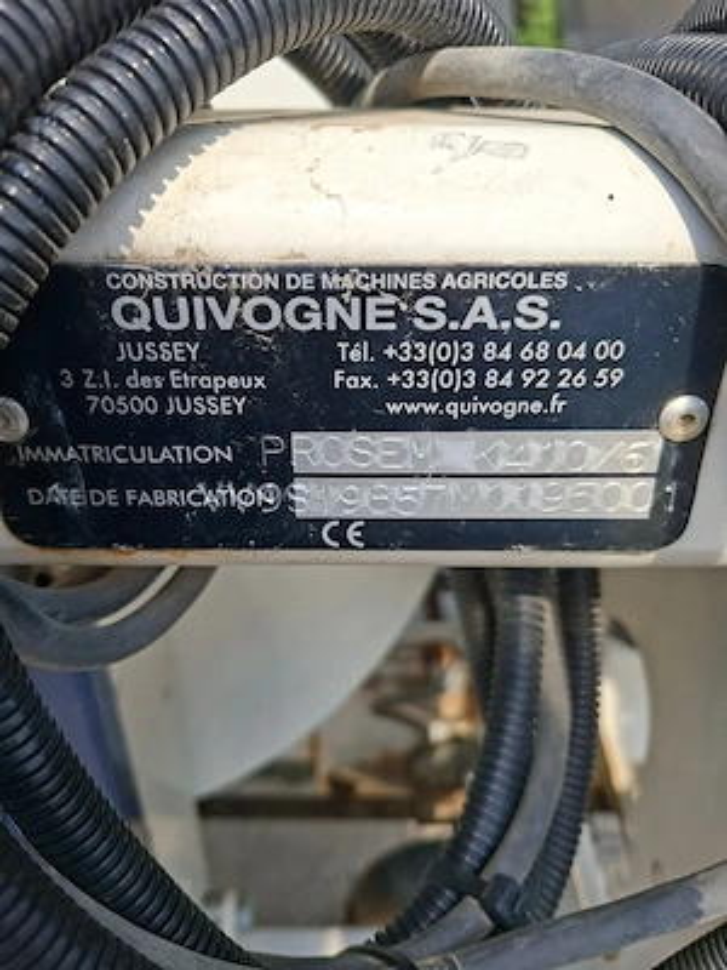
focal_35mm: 23
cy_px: 485
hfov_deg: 58.9
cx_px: 364
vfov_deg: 73.9
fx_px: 644
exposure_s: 1/697
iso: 50
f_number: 1.8
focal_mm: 5.54
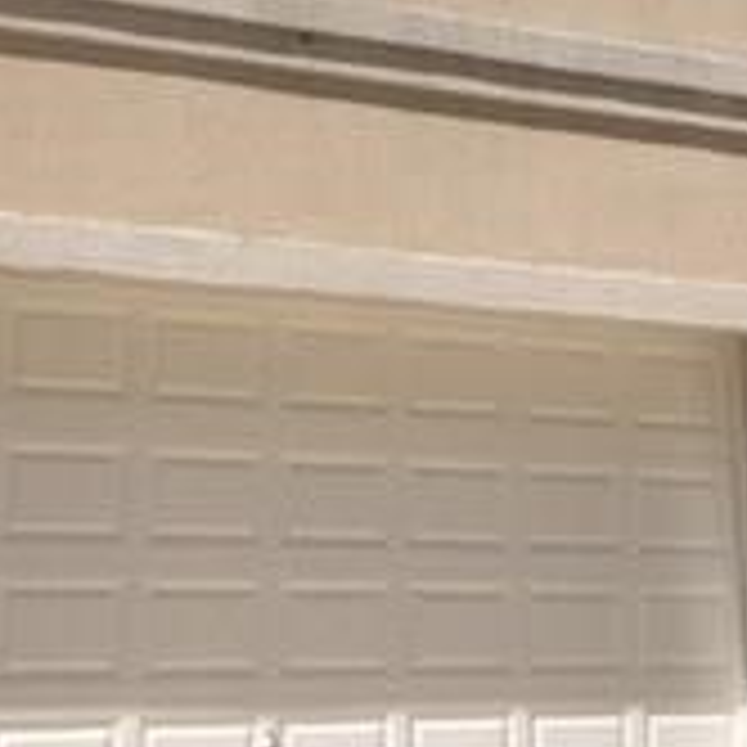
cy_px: -220
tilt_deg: +19.9
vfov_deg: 16.6
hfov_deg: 17.5
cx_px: 243
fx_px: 2417
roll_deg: -1.6
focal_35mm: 99
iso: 25
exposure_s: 1/2262
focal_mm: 4.15
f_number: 2.2
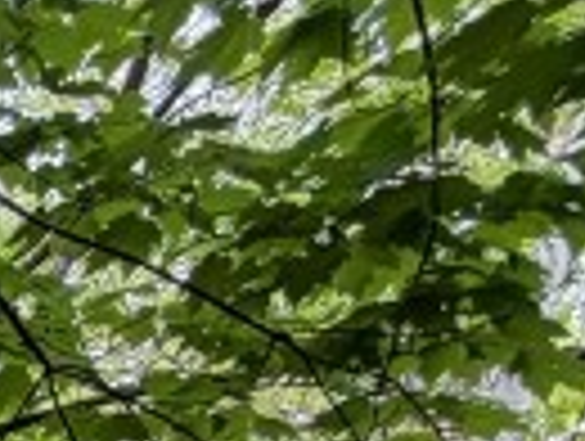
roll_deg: -0.6
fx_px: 1862
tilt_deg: -8.0
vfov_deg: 10.0
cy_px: 1336
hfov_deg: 11.4
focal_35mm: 110
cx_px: -1134
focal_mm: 2.22
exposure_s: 1/156
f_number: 2.2
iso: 50
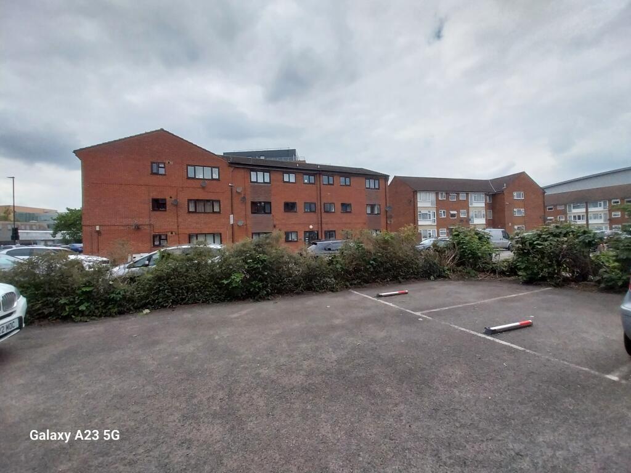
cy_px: 236
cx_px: 316
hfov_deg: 106.2
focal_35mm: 13
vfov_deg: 89.9
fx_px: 237
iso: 64
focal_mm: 1.13
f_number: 2.2
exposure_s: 1/945
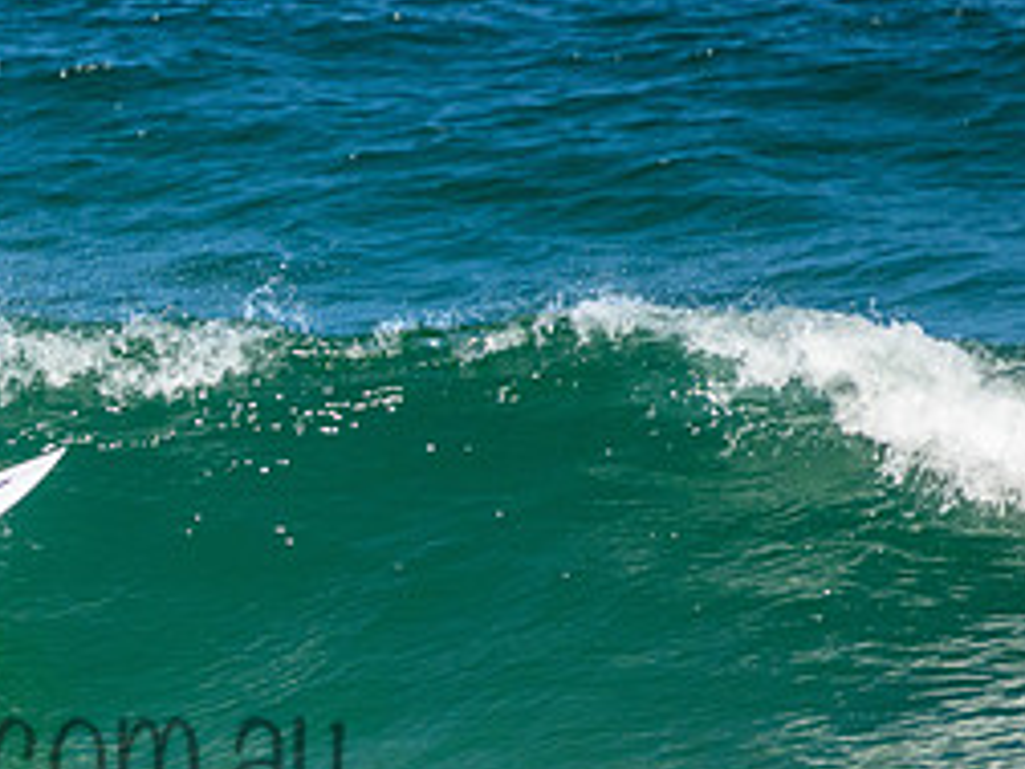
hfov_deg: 1.0
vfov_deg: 0.7
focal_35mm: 2037
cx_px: -258
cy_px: 588
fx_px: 60317
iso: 1400
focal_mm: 800
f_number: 11
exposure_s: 1/2000
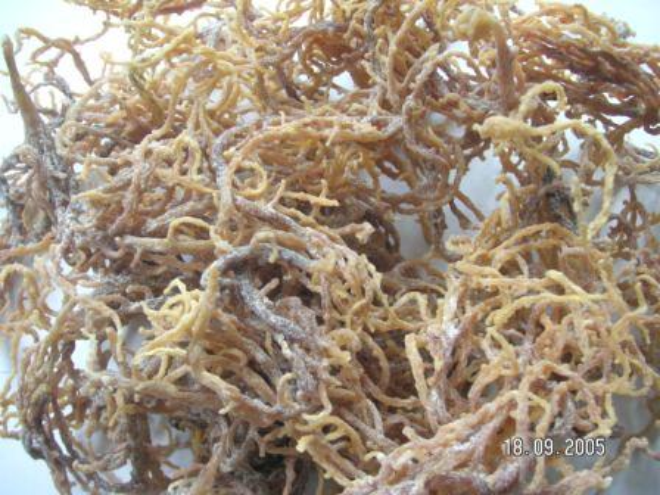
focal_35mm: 37
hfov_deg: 50.1
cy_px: 248
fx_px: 705
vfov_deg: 38.7
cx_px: 330
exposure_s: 1/15
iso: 100
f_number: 2.8
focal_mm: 6.1
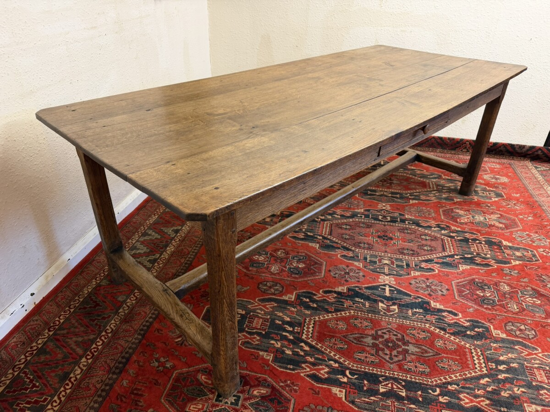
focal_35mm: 24
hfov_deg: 71.6
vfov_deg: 56.8
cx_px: 275
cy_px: 206
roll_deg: -1.3
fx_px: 381
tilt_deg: -31.2
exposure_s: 1/50
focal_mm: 6.76
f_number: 1.78
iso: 200
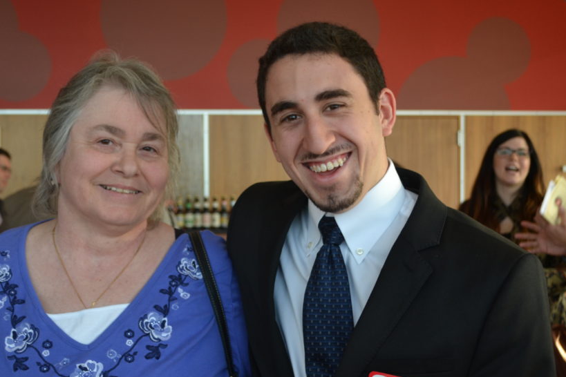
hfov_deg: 33.3
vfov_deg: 22.6
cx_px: 221
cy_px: 225
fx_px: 943
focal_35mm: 60
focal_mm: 32
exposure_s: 1/100
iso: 400
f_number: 5
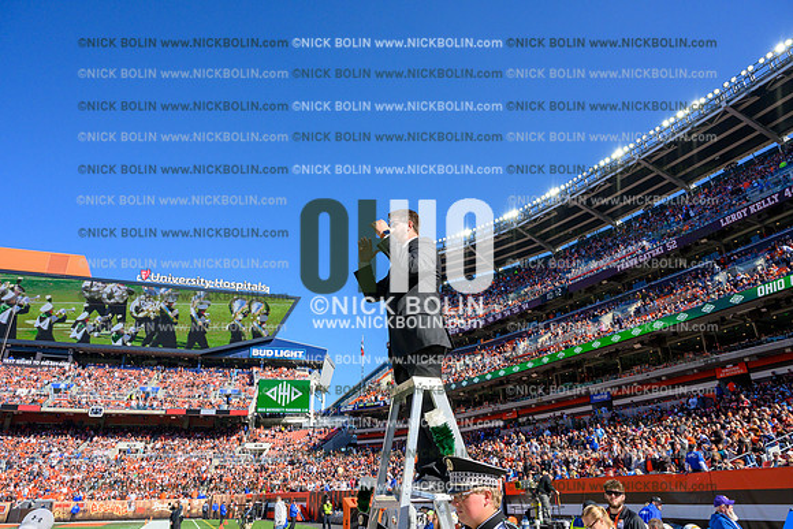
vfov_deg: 53.2
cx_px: 396
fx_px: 529
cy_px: 264
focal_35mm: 24
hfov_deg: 73.7
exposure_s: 1/3200
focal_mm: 24
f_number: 8
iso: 1000
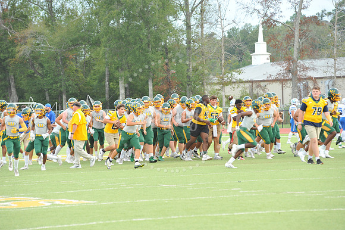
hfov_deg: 10.3
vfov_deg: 6.9
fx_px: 1916
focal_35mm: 200
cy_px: 115
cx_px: 172
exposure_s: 1/250
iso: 1600
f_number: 5.6
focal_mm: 200
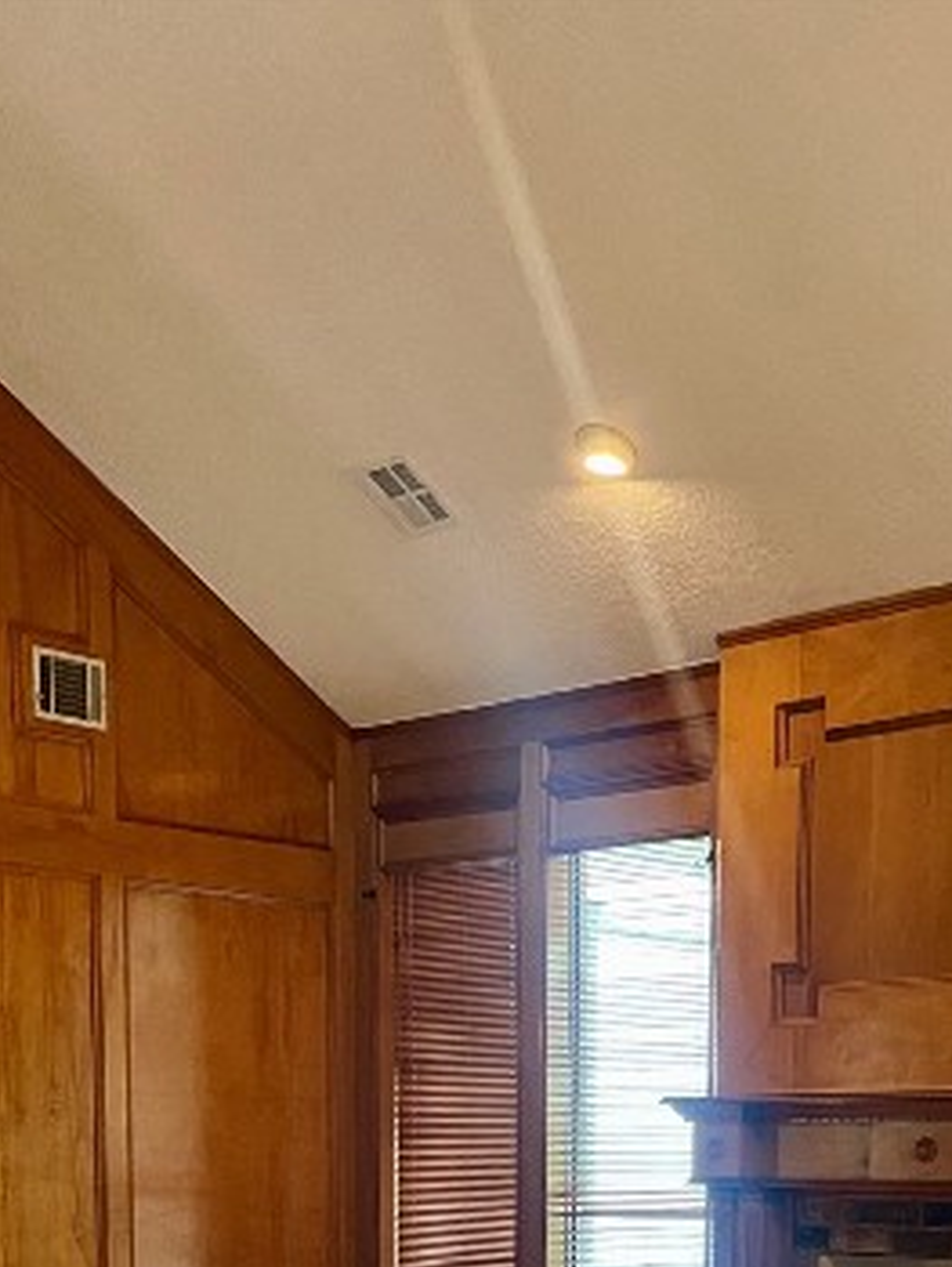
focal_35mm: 57
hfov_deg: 25.6
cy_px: 1383
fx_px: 2088
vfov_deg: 30.3
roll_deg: -0.1
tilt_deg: -5.4
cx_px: 623
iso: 400
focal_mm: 4.2
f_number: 1.6
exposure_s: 1/60
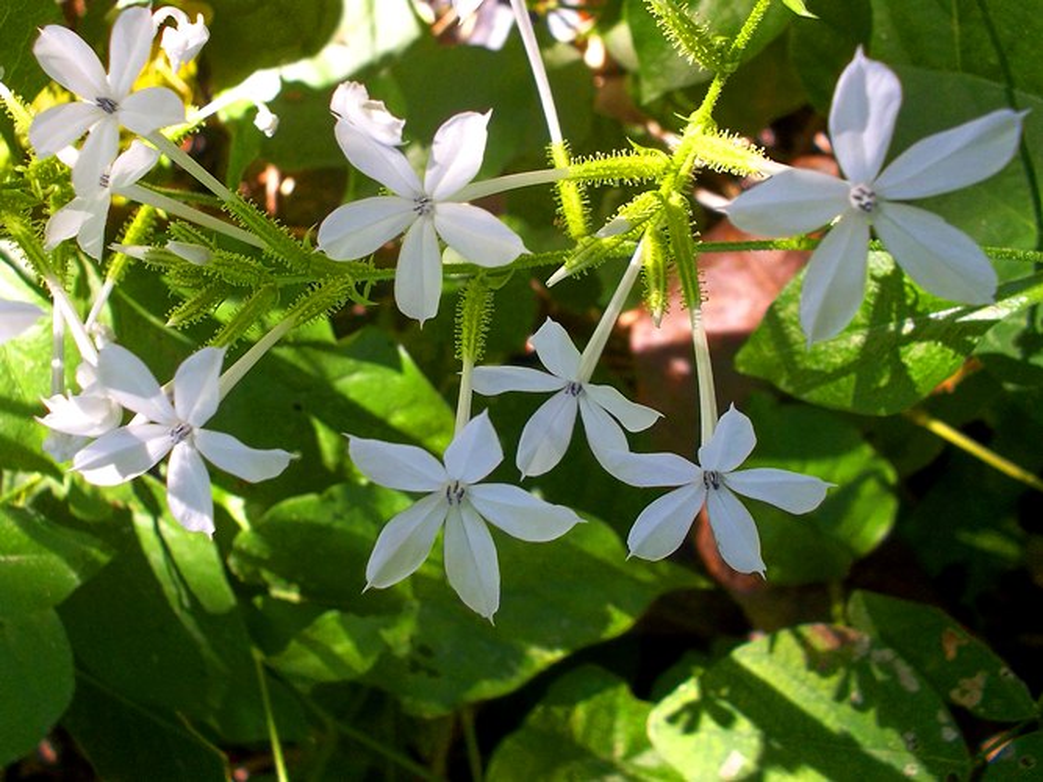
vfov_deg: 48.2
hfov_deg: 61.7
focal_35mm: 29
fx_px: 874
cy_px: 391
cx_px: 522
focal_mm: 4.1
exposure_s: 1/80
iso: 80
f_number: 3.3
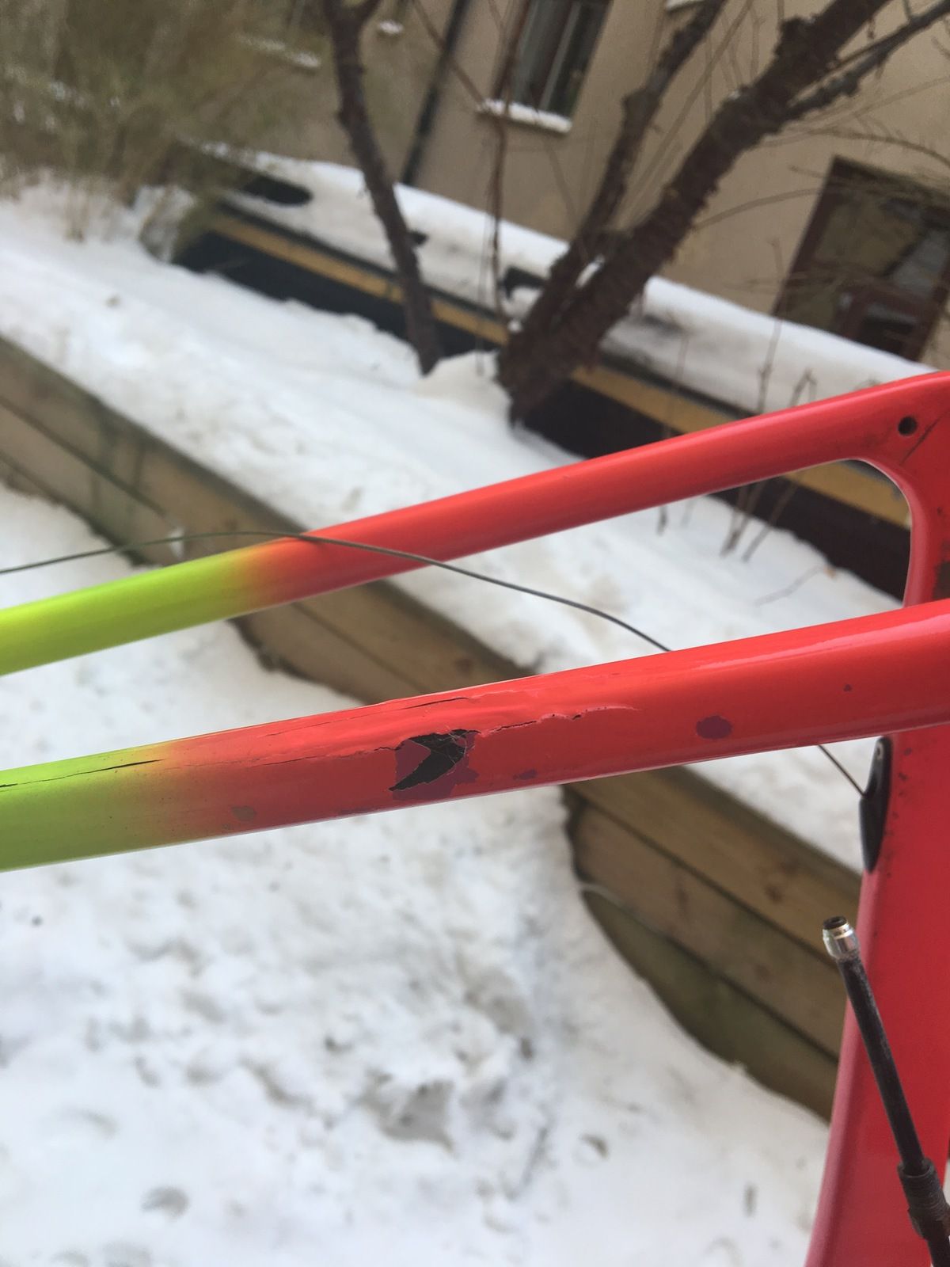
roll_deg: -19.1
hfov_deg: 48.2
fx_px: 1061
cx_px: 475
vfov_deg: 61.7
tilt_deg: -19.9
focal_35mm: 29
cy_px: 634
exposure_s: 1/100
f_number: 2.2
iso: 25
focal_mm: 4.15
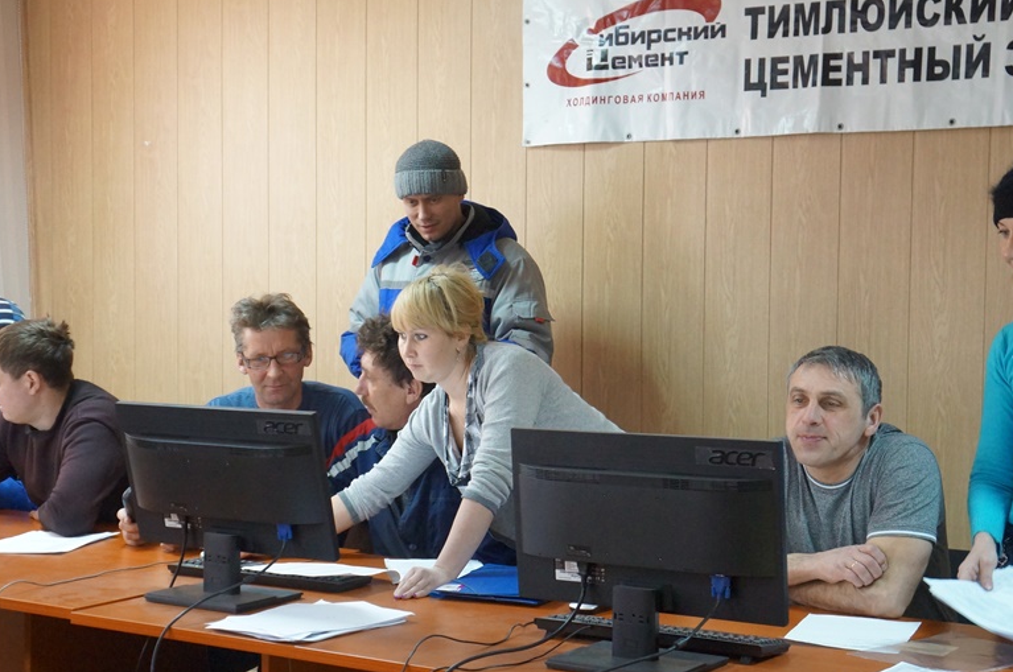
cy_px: 303
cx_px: 540
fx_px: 1534
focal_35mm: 55
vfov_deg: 24.7
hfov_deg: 36.5
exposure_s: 1/80
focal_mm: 31
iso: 3200
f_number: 4
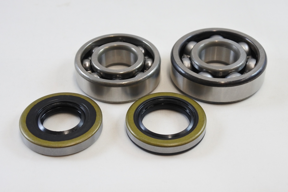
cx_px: 144
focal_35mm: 49
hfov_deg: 40.3
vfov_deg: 27.5
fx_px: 392
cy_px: 96
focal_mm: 18.4
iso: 500
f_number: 4.5
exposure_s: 1/125
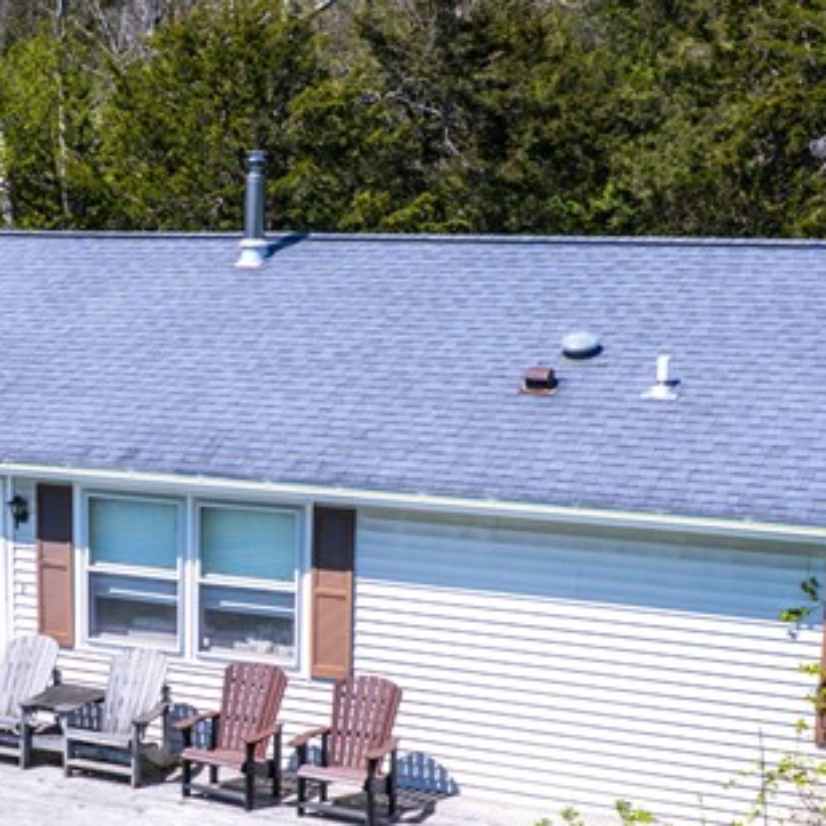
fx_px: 1782
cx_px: 129
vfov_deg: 25.8
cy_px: 602
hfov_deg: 25.5
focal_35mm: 66
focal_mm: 8.38
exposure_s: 1/2000
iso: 100
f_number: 2.8
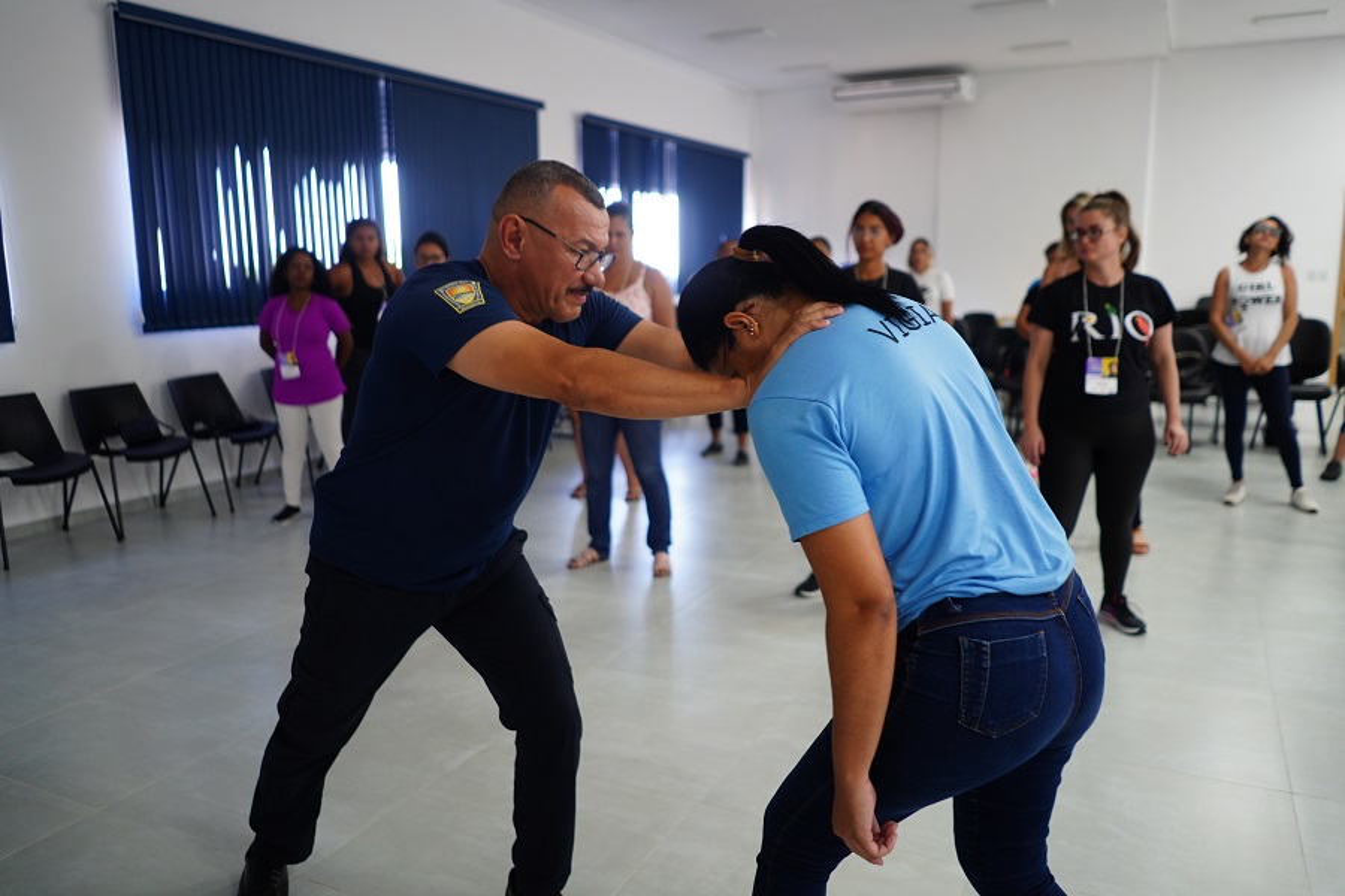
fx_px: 1046
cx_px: 672
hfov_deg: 65.5
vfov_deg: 46.4
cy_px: 448
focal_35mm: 28
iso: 640
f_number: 2
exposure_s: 1/125
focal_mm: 28
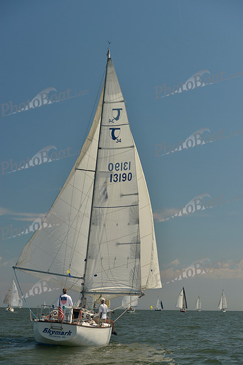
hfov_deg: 19.5
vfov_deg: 28.8
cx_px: 122
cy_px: 182
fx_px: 708
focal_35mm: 70
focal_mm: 70
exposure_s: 1/800
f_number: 6.3
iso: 200
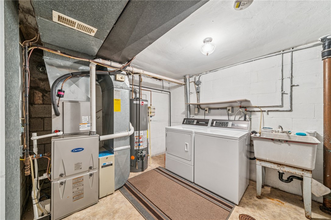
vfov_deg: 89.9
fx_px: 110
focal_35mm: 12
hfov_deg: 112.6
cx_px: 166
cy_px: 110
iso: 50
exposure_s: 4
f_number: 11
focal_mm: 12
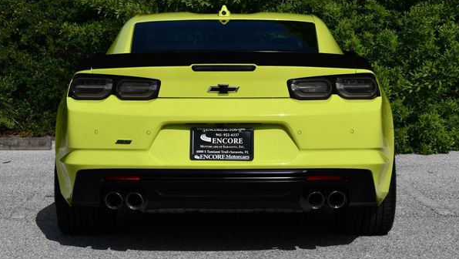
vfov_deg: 13.5
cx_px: 216
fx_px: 1096
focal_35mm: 90
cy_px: 119
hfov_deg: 23.7
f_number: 10
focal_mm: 40
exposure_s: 1/500
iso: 100
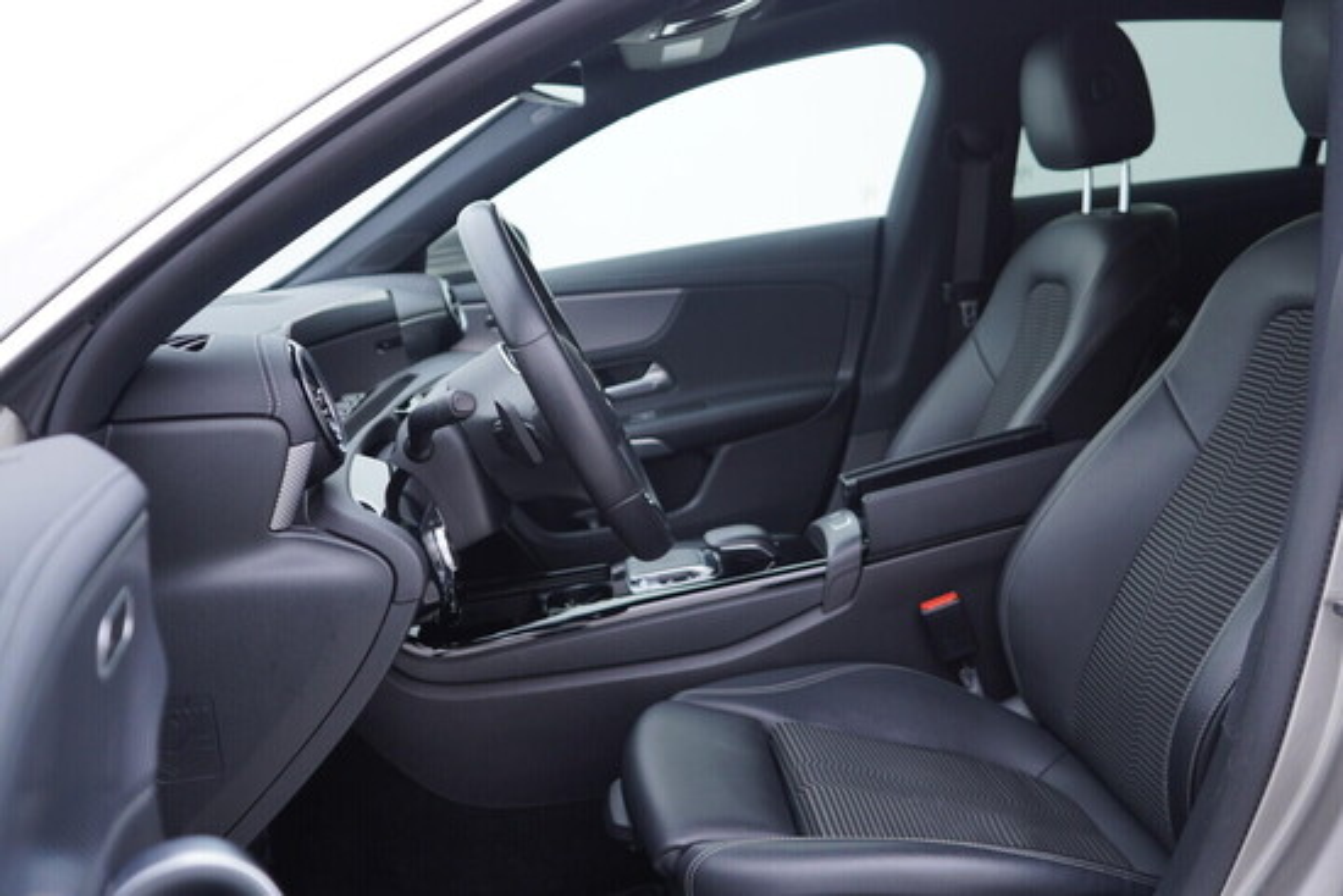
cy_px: 448
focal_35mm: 36
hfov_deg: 53.1
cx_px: 672
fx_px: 1343
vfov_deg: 36.9
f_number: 2.8
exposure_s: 1/40
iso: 160
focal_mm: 24
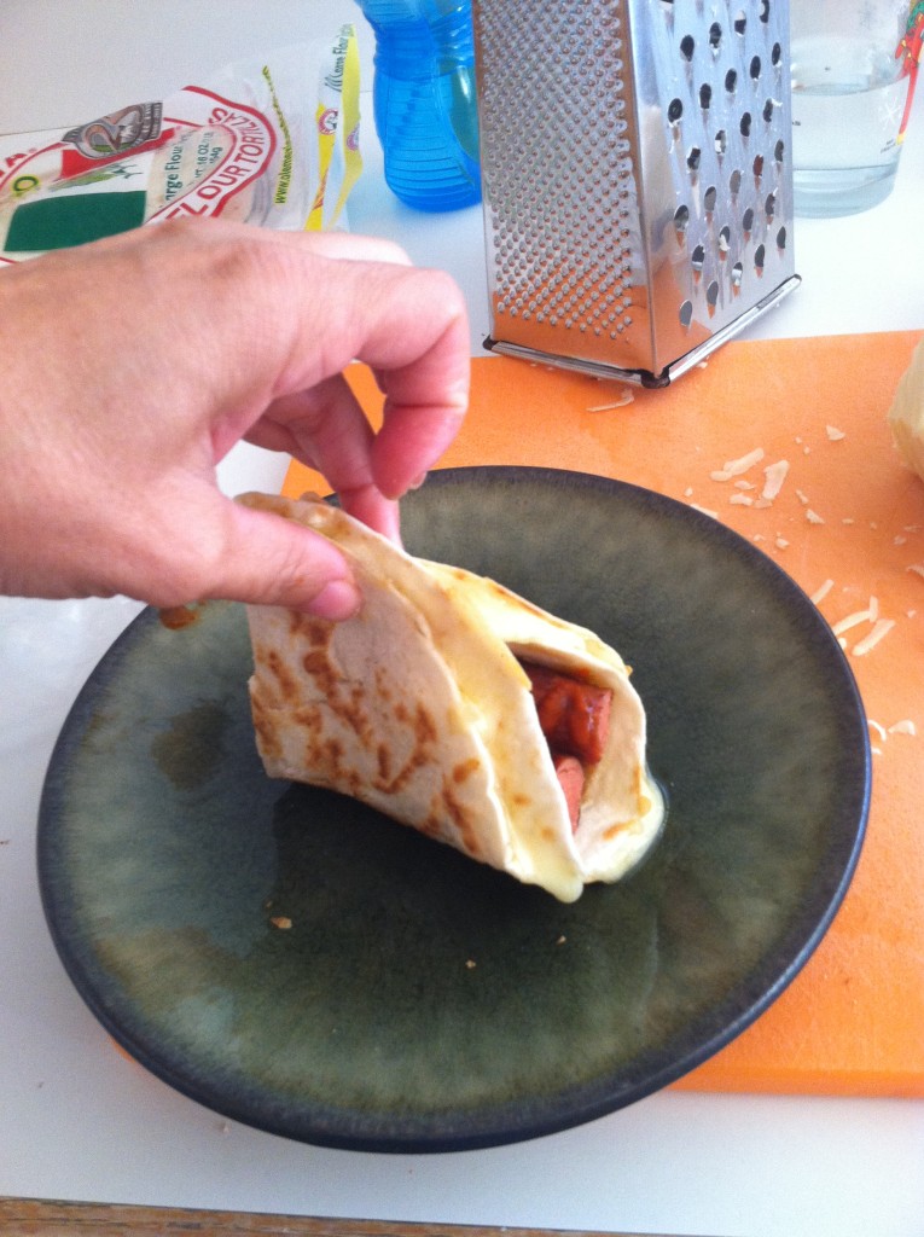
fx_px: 1249
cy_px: 618
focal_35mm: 35
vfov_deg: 52.7
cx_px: 462
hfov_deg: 40.6
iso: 160
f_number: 2.8
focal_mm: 3.85
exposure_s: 1/15
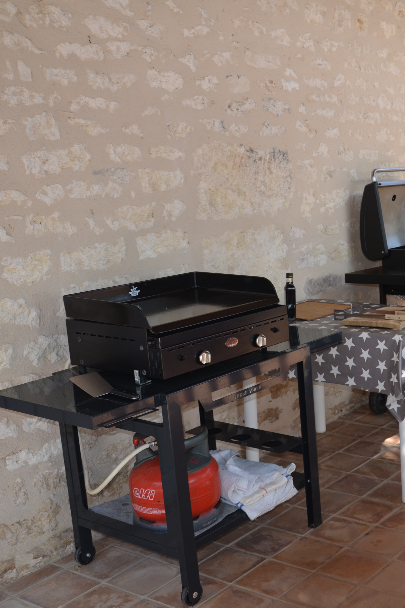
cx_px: 417
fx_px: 806
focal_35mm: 48
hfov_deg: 26.5
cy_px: 303
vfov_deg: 41.3
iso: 100
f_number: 5
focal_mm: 21
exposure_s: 1/200
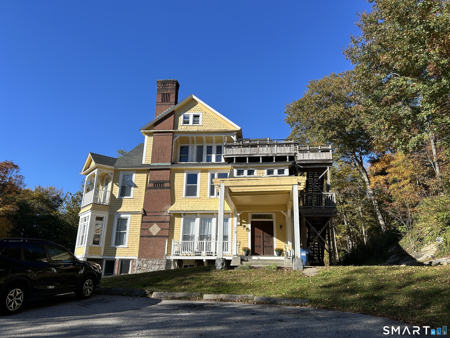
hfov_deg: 67.3
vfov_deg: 53.1
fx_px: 338
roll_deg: -1.1
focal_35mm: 26
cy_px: 169
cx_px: 225
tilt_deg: +18.3
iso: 50
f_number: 1.5
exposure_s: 1/2915
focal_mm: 5.7
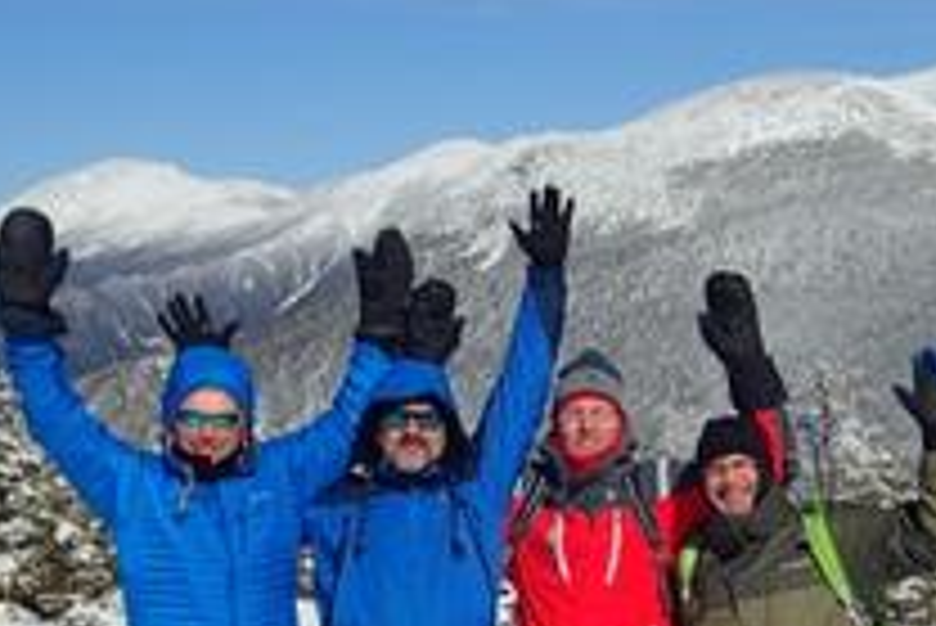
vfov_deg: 13.6
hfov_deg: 20.4
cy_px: 534
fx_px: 2602
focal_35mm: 100
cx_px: 522
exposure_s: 1/250
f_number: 11
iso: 100
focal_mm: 7.34
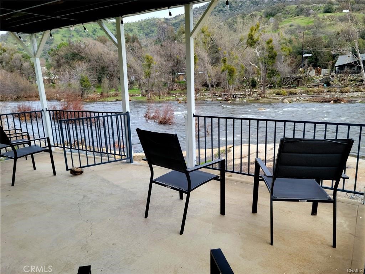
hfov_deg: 63.4
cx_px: 182
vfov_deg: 49.7
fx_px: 295
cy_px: 137
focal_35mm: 28
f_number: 2
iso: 25
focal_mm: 5.9
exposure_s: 1/141
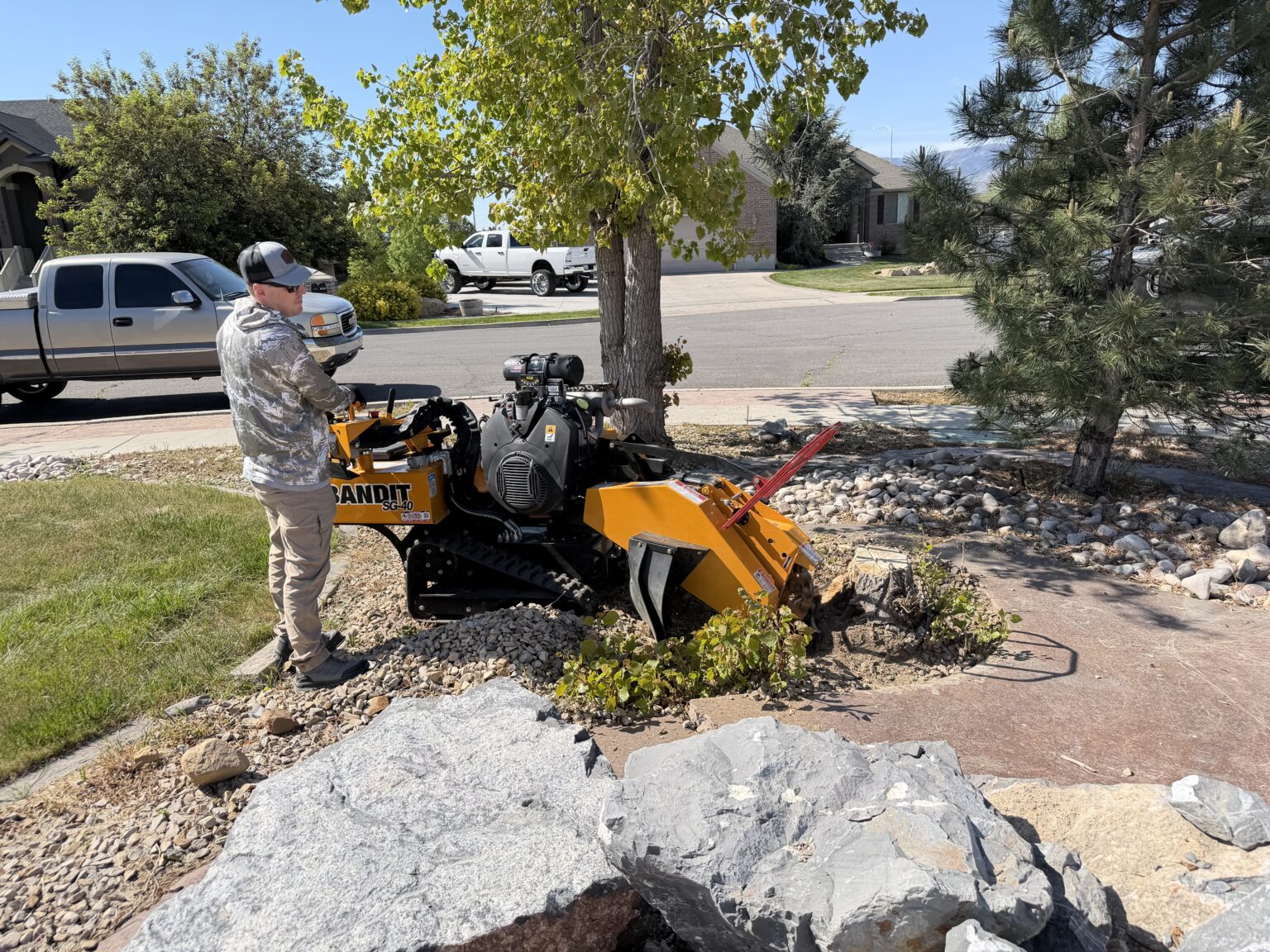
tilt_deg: -14.3
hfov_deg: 71.6
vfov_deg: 56.8
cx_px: 635
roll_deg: +2.7
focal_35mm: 24
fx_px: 881
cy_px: 476
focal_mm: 6.76
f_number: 1.78
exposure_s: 1/3584
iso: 80
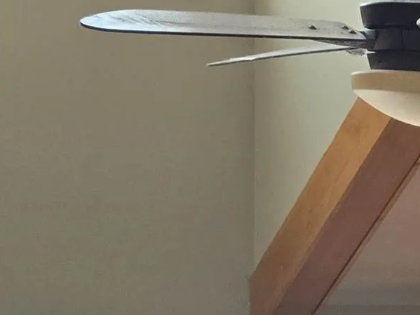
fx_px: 1431
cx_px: 496
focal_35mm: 118
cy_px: 798
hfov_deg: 16.1
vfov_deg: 10.5
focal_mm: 5.4
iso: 125
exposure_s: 1/180
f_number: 1.8
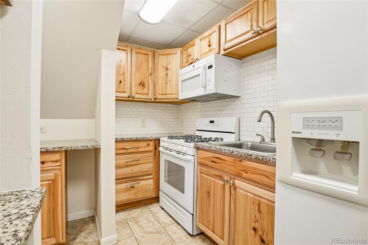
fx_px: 169
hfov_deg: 95.0
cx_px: 184
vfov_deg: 72.0
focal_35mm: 16
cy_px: 122
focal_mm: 11
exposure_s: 1/30
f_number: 8
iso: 320
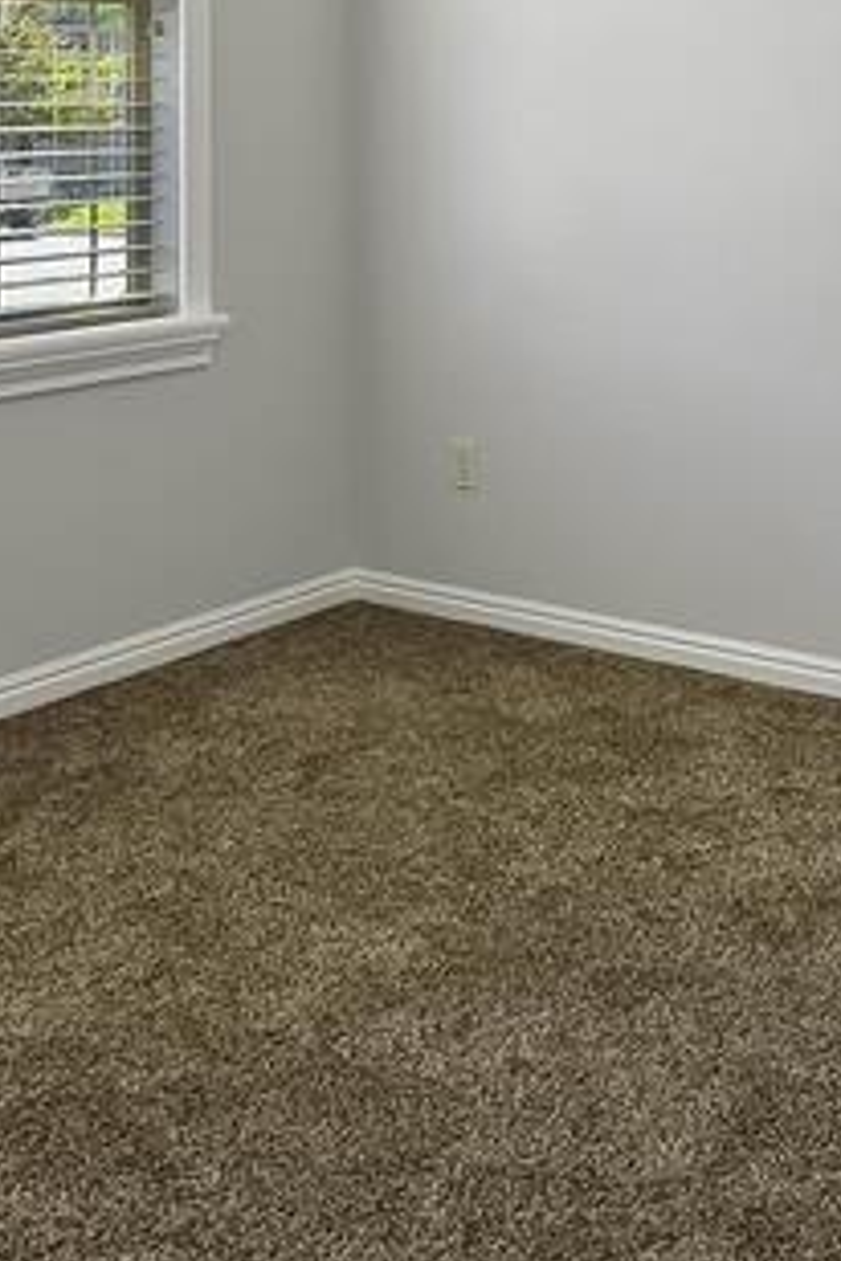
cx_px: 555
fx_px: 1857
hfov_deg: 25.4
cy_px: 133
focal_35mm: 53
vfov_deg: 35.4
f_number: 6.3
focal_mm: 16
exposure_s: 1/25
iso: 320
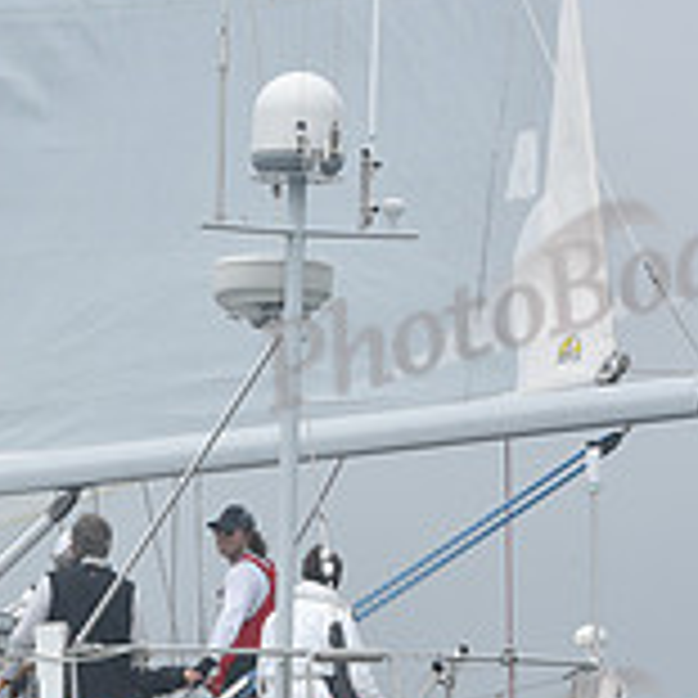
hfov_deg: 4.6
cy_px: 592
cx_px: 32
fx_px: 8715
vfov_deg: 4.6
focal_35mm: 382
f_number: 10
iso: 250
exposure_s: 1/800
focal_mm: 120
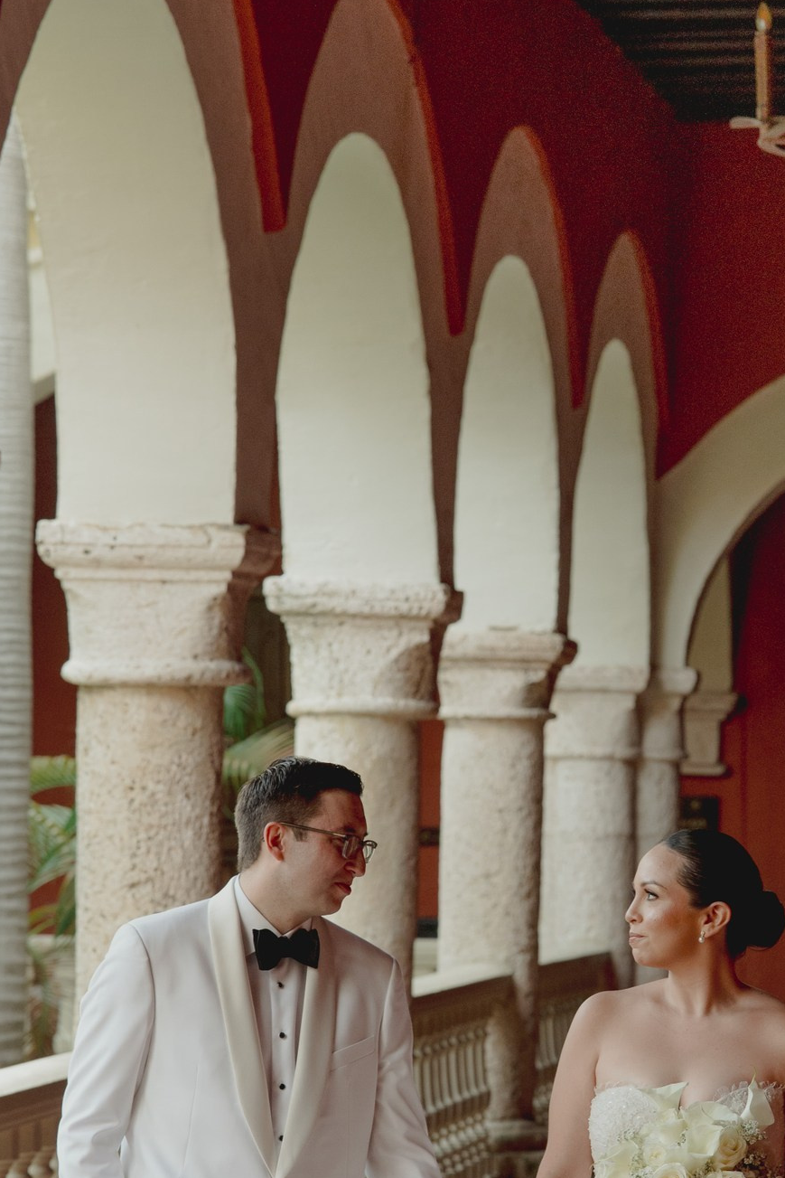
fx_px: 5460
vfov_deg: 12.3
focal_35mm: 167
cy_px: 828
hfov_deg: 8.2
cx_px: 538
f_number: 5
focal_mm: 85
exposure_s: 1/200
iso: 640
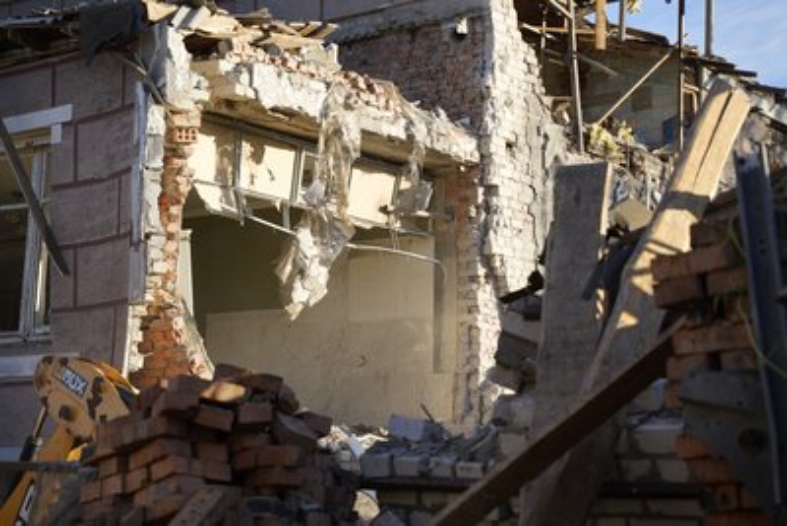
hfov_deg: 27.0
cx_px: 394
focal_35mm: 75
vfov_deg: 18.2
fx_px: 1640
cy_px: 263
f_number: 4.5
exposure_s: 1/400
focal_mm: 75
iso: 100
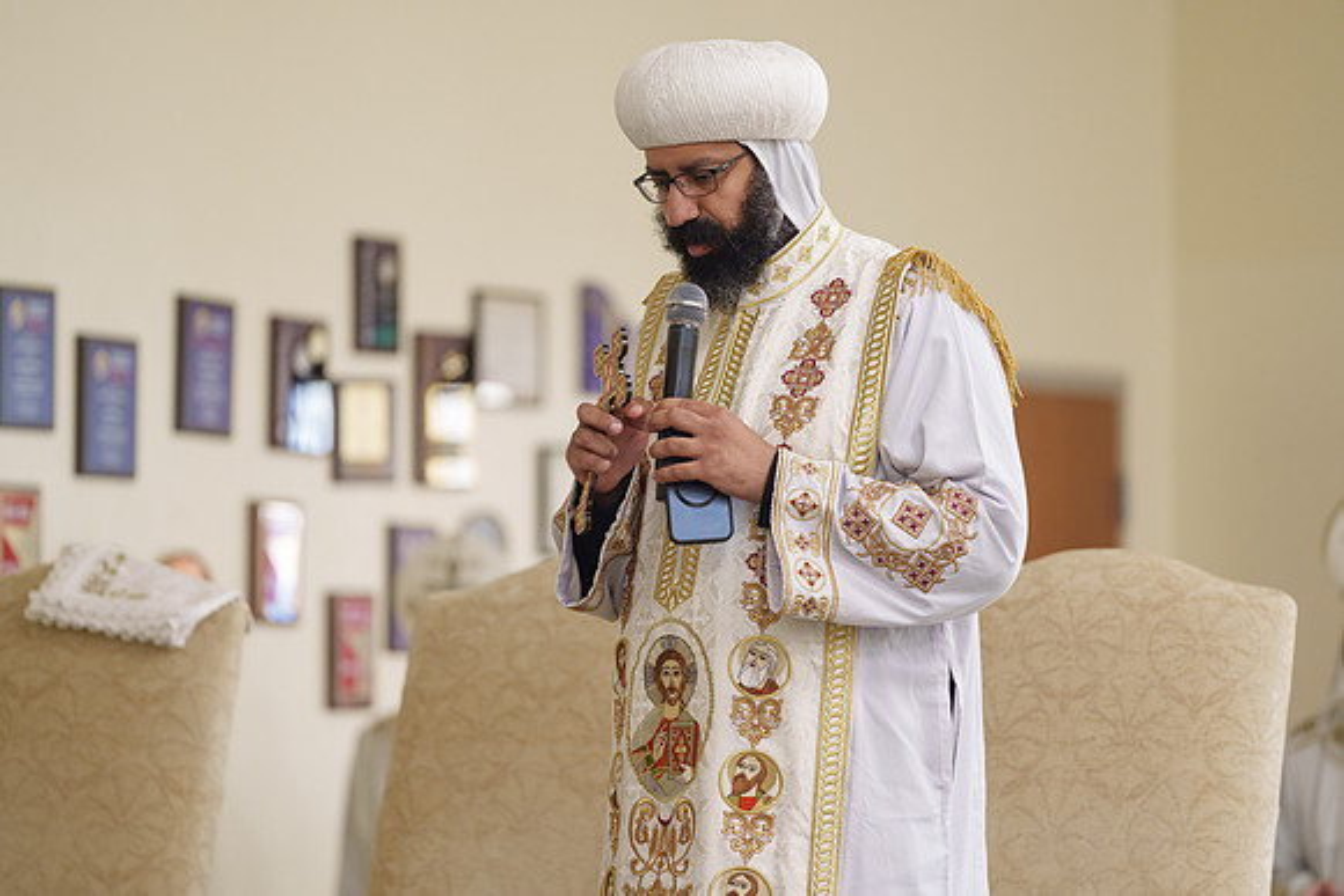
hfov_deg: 10.9
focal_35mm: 188
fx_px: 7020
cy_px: 448
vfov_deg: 7.3
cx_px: 672
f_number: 2.8
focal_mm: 188
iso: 1600
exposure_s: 1/160
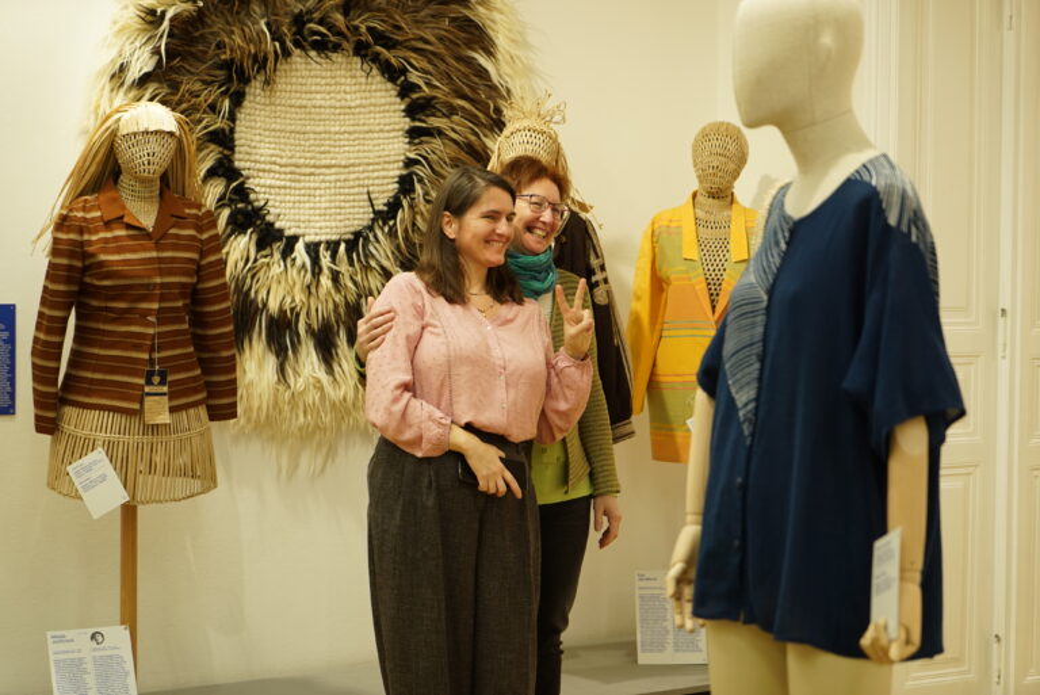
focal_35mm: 70
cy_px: 348
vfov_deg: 19.5
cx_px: 520
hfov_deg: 28.8
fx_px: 2023
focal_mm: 70
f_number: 4
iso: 640
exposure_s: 1/125
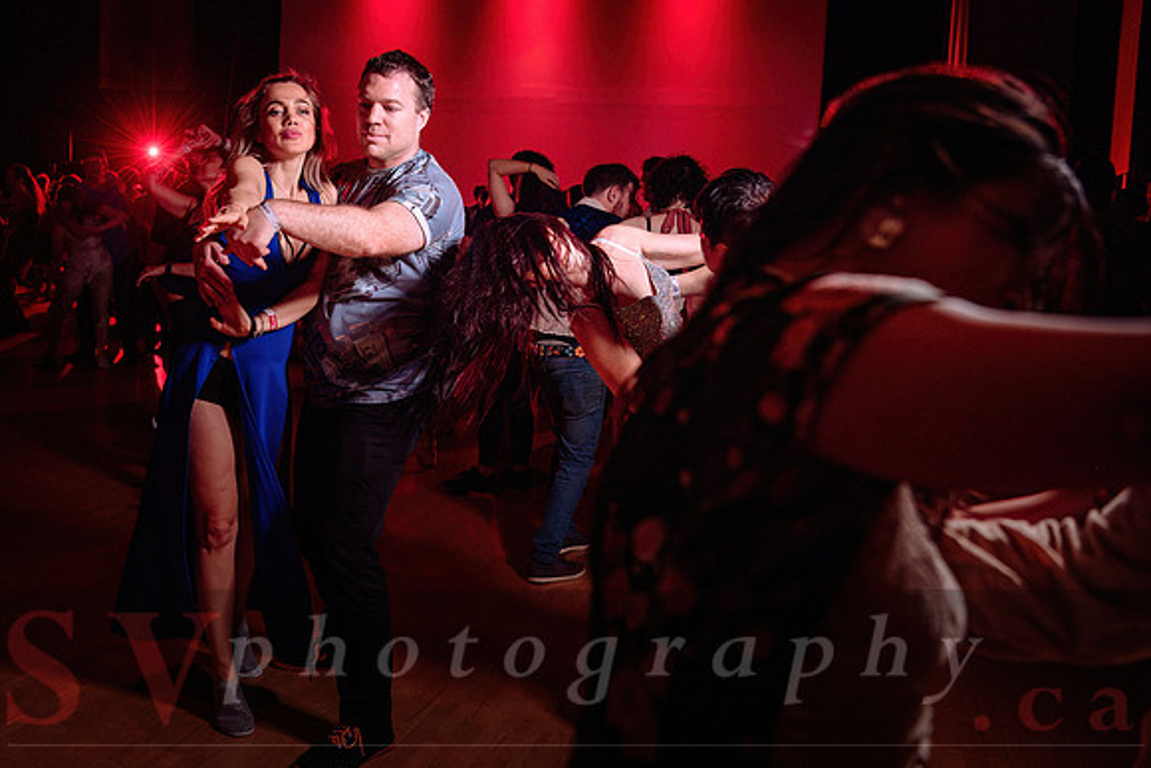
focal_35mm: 40
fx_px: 1271
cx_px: 478
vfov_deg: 33.5
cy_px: 319
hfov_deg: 48.5
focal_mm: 34
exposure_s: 1/125
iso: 800
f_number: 3.5
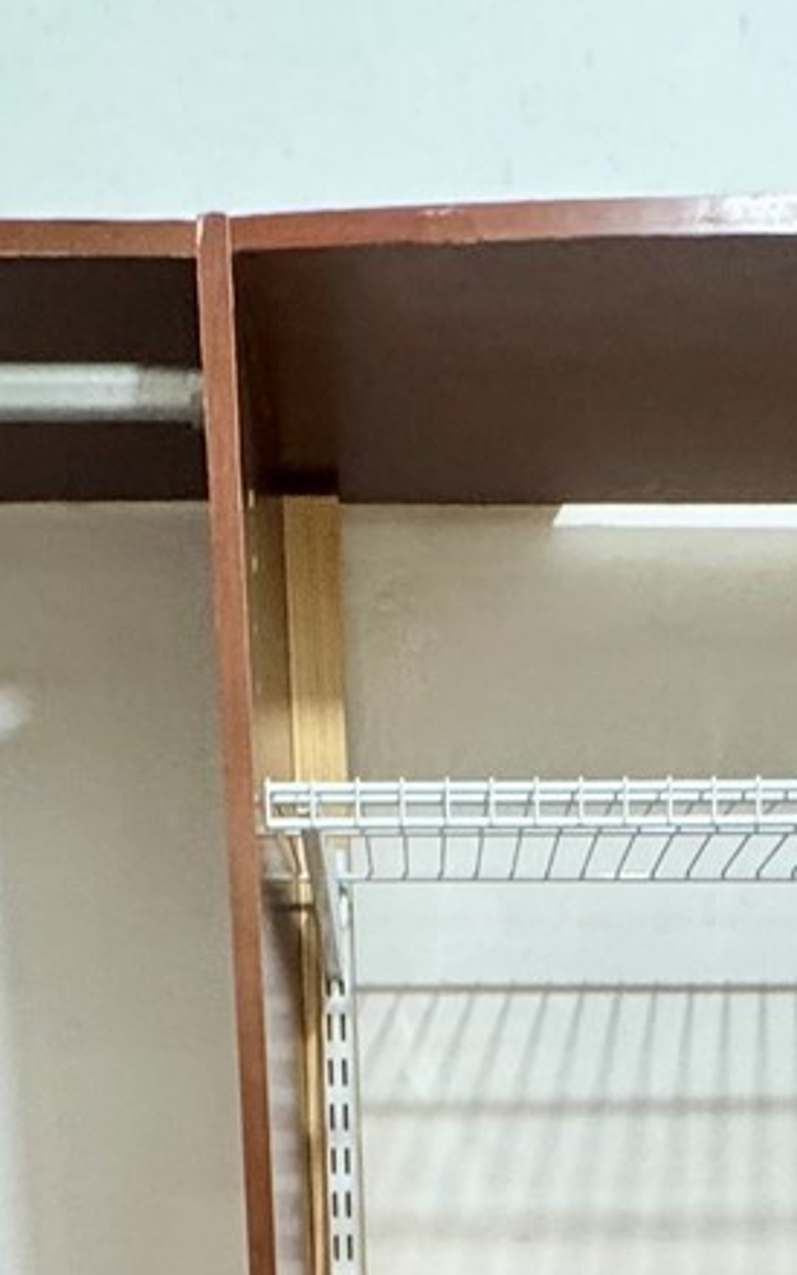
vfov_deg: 29.5
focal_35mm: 54
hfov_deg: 23.9
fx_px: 1877
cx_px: 507
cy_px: 1695
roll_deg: +0.0
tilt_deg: -14.2
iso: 250
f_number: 2.2
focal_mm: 2.22
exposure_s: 1/60
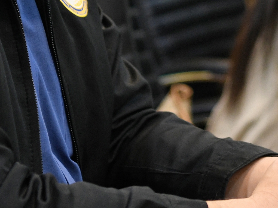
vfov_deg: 5.4
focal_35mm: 272
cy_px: -32
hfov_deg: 7.3
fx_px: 2185
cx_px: 249
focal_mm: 70
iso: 1600
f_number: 2.8
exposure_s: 1/100
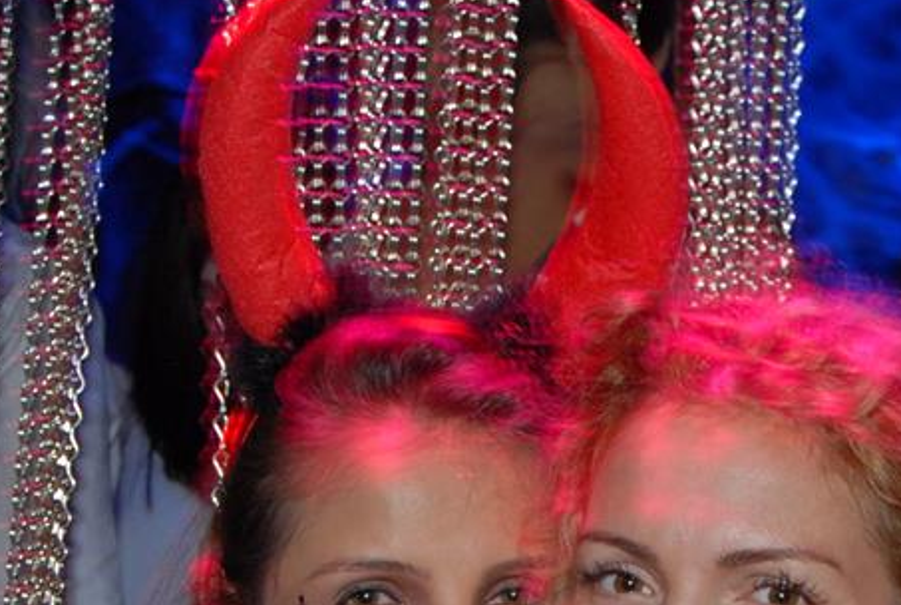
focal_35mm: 91
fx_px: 2282
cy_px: 736
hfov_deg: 22.3
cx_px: 521
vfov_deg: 14.6
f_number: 5.6
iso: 400
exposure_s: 1/3
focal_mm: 24
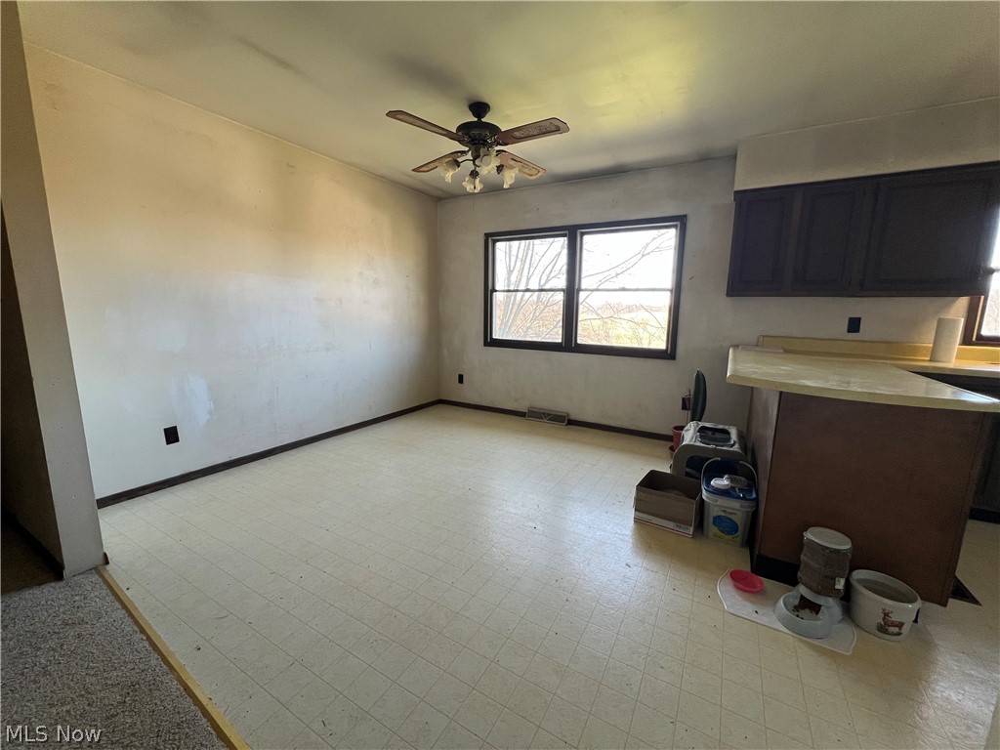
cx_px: 500
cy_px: 375
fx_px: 376
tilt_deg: -10.3
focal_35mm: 13
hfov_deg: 106.2
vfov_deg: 89.9
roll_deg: -1.4
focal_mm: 1.57
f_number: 1.8
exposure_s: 1/120
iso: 125
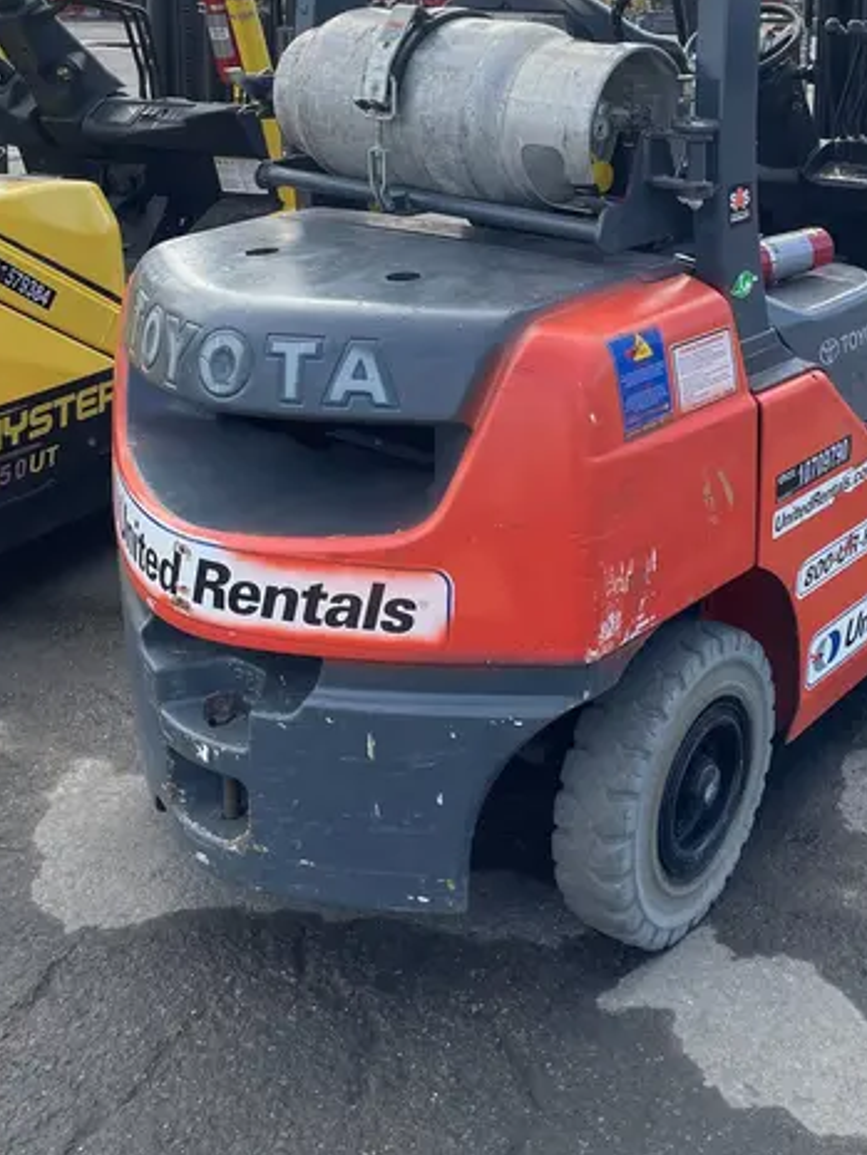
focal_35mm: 41
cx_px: 671
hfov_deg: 34.3
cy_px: 279
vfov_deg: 44.2
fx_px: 1369
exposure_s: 1/1949
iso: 50
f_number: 1.6
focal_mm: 4.2
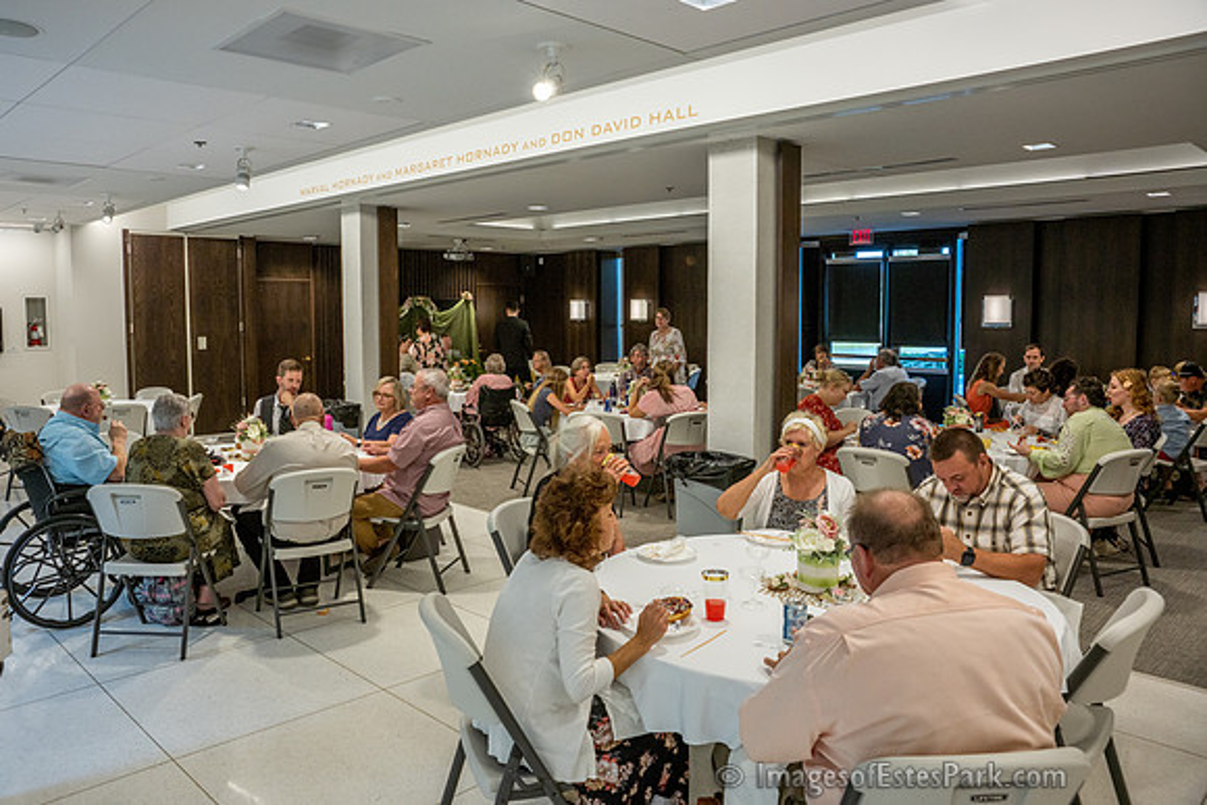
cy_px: 402
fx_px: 805
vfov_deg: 53.2
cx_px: 604
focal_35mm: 24
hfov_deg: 73.7
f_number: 5.6
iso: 1000
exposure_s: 1/200
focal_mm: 24
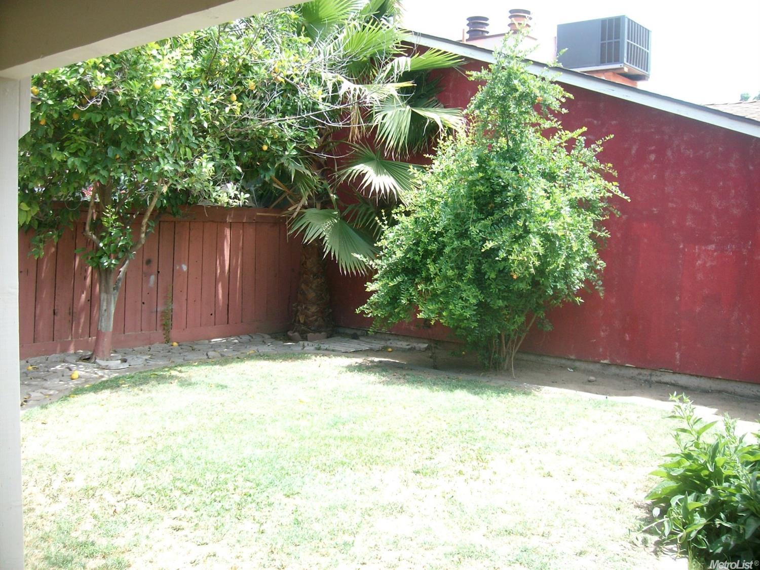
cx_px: 380
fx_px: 768
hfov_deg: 52.6
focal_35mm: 35
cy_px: 285
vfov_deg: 40.7
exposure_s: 1/189
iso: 80
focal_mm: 5.8
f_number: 2.8
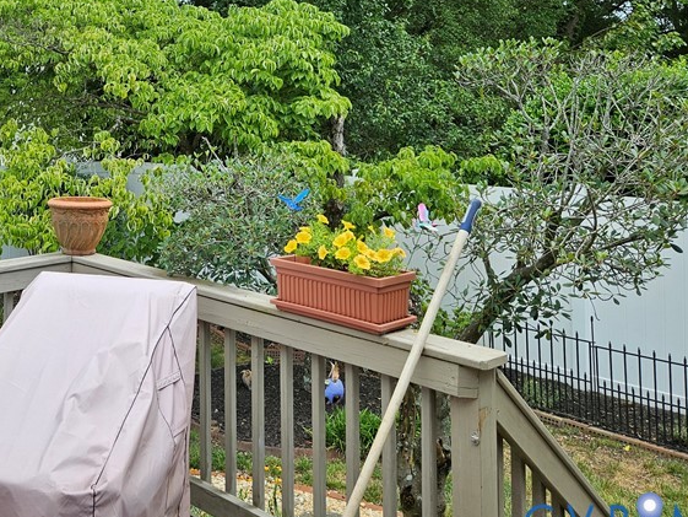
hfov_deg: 42.9
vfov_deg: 33.1
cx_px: 147
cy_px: 84
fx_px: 835
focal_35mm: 42
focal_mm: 5.4
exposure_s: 1/1283
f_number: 1.8
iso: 40
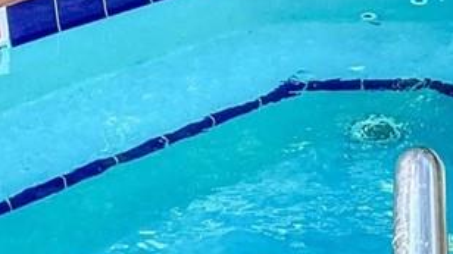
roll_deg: +0.0
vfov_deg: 8.1
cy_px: -75
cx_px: 328
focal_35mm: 147
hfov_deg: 14.6
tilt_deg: -17.4
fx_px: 1765
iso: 50
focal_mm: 4.2
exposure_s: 1/1595
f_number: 1.6
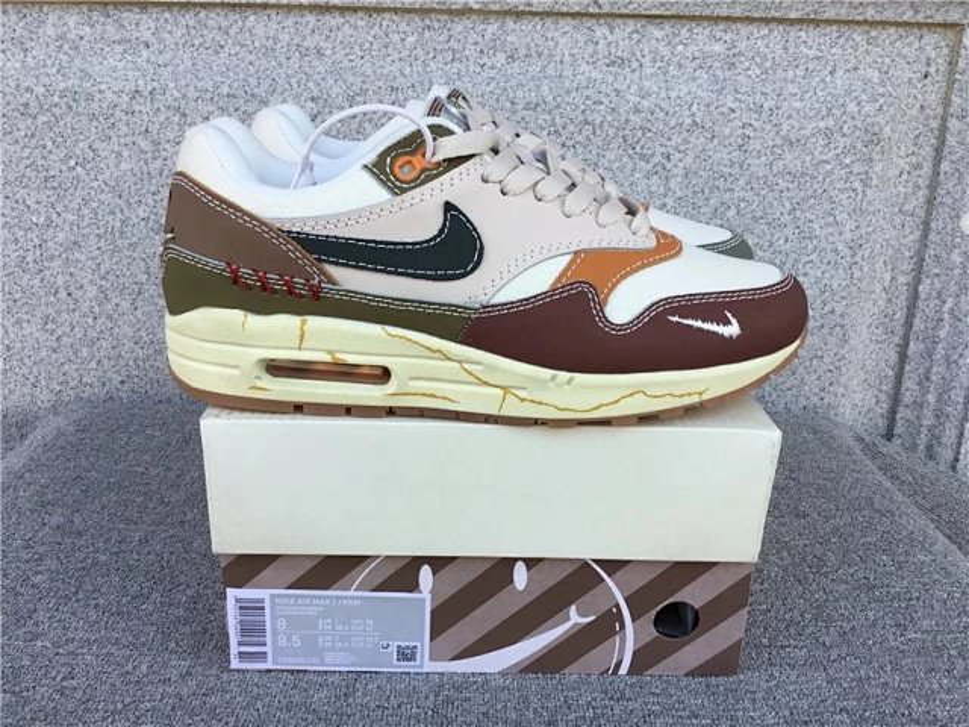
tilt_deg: -17.8
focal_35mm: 31
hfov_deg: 58.4
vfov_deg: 45.4
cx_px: 484
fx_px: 868
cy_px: 364
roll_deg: -0.8
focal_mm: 3.3
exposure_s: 1/170
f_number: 2.4
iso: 25
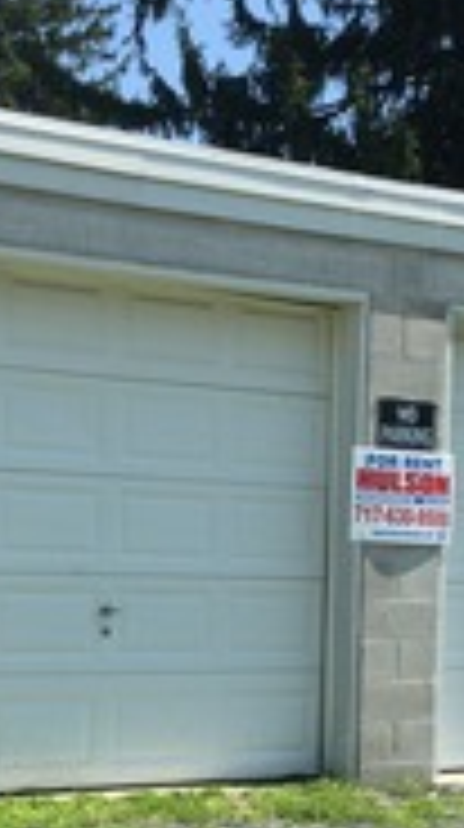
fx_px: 1449
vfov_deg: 31.6
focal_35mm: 66
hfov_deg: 18.2
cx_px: 230
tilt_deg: +0.5
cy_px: 576
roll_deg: -1.8
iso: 32
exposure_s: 1/1464
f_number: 2.2
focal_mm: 4.15
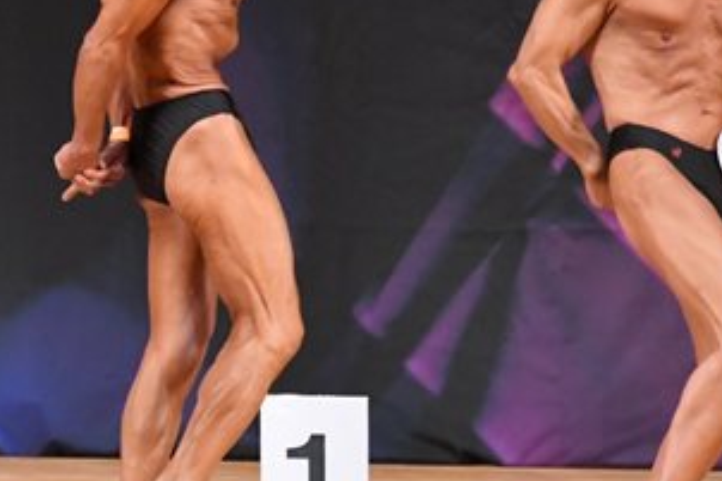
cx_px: -154
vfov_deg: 2.4
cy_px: 184
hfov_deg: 3.6
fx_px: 11565
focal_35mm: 577
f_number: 5.6
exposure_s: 1/400
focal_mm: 150
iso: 5600
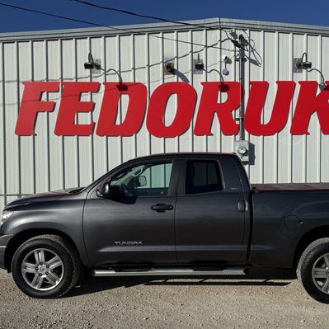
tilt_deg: -0.6
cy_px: 188
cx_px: 199
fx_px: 366
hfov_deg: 48.1
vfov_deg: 48.3
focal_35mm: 34
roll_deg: +0.4
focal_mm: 6.76
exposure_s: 1/9091
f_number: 1.78
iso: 80
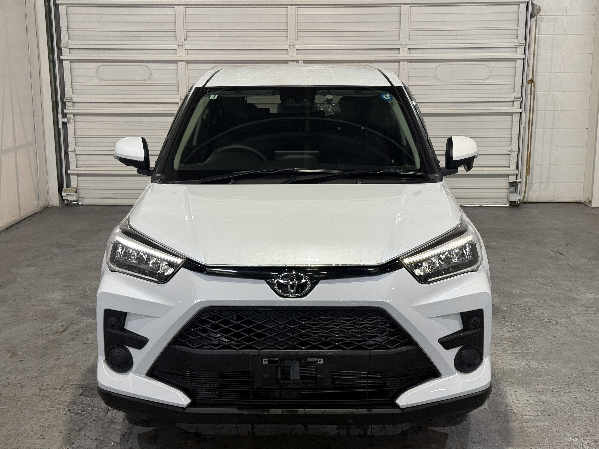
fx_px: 831
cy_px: 224
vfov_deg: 30.3
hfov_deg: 39.7
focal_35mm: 48
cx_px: 300
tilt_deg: -11.9
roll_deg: +0.2
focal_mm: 6.76
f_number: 1.78
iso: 50
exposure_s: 1/60
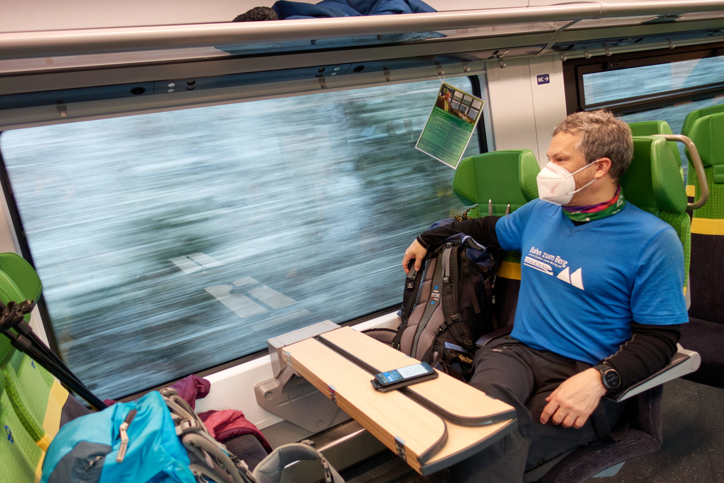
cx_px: 358
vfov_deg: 51.3
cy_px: 246
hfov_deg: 71.5
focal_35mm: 25
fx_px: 503
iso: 125
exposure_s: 1/30
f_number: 1.8
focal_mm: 8.8
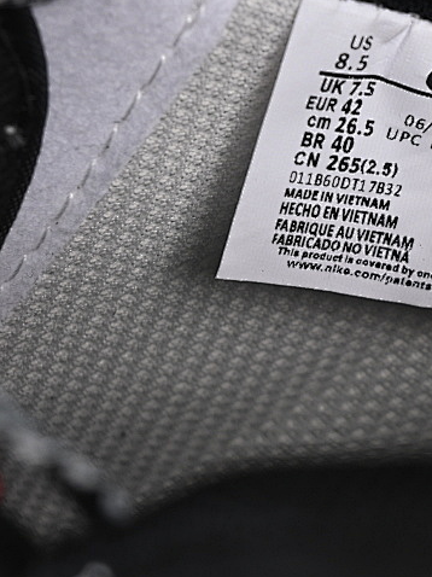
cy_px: 217
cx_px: 457
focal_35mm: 163
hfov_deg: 9.0
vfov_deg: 12.1
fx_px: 2715
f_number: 6.3
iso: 160
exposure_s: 1/60
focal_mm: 50
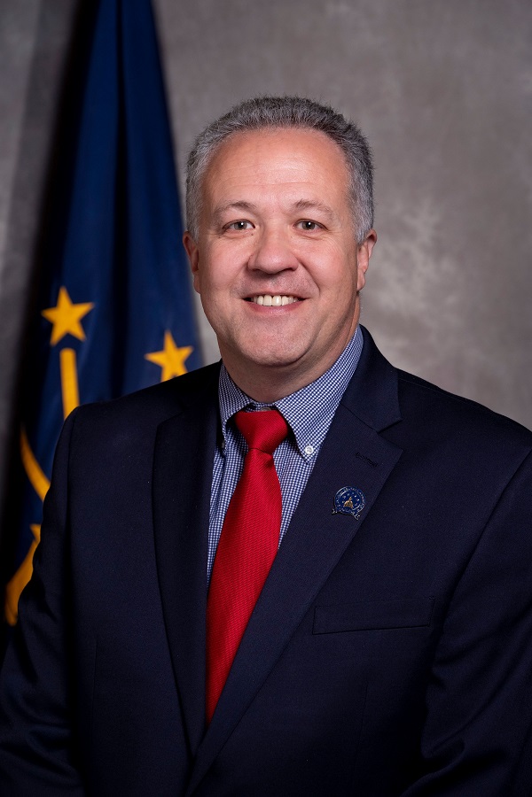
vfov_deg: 15.1
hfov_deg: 10.1
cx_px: 266
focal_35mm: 136
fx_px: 3014
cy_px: 398
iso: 200
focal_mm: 90.6
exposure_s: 1/200
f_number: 5.6
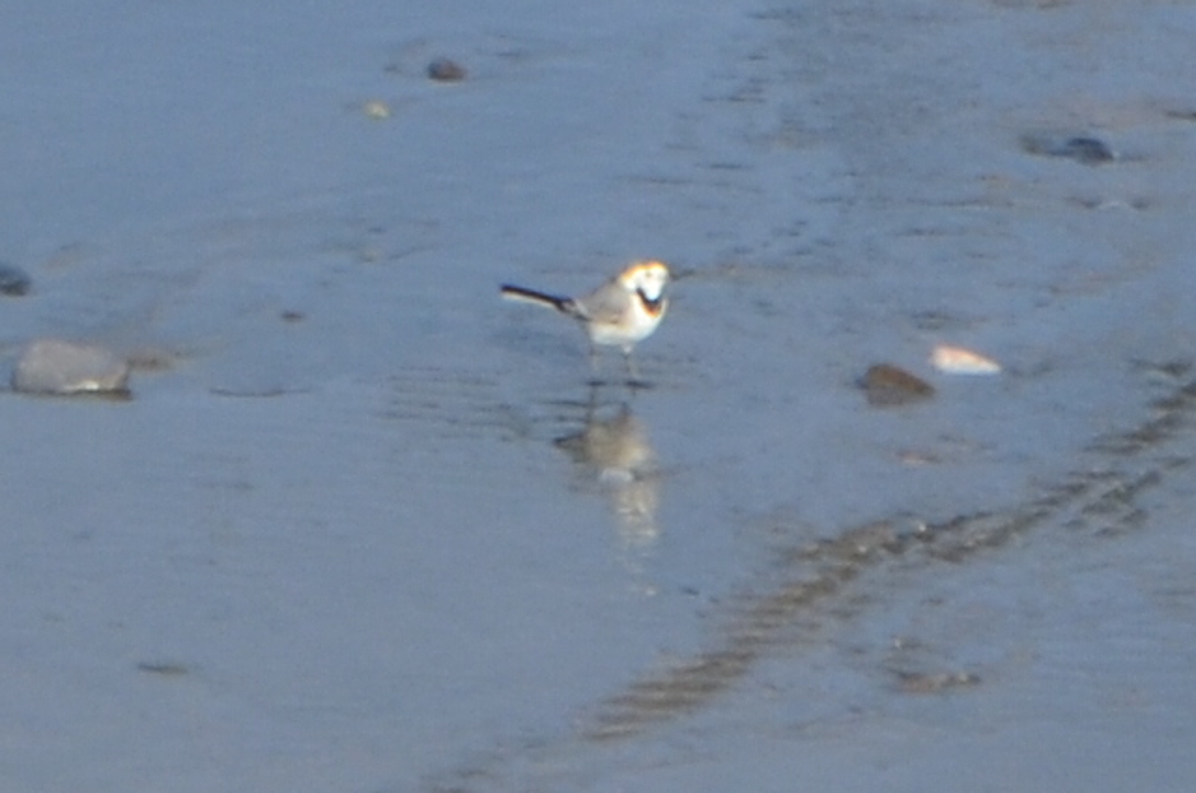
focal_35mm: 82
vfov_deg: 16.5
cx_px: 598
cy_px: 396
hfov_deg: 24.7
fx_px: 2735
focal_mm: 55
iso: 180
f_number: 11
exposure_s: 1/125
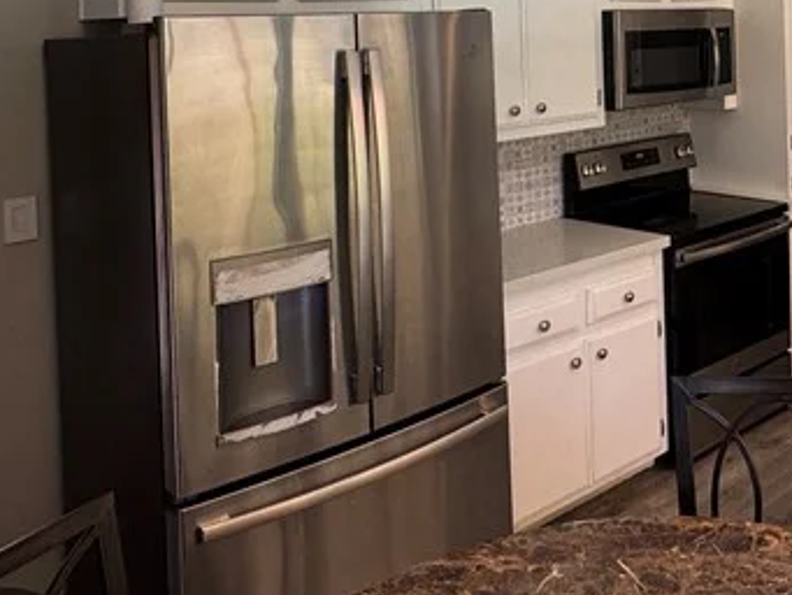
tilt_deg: -0.6
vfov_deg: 32.1
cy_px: 23
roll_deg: +1.9
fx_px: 961
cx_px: 713
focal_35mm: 42
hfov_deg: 41.3
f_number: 2.2
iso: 80
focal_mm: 2.22
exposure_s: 1/120
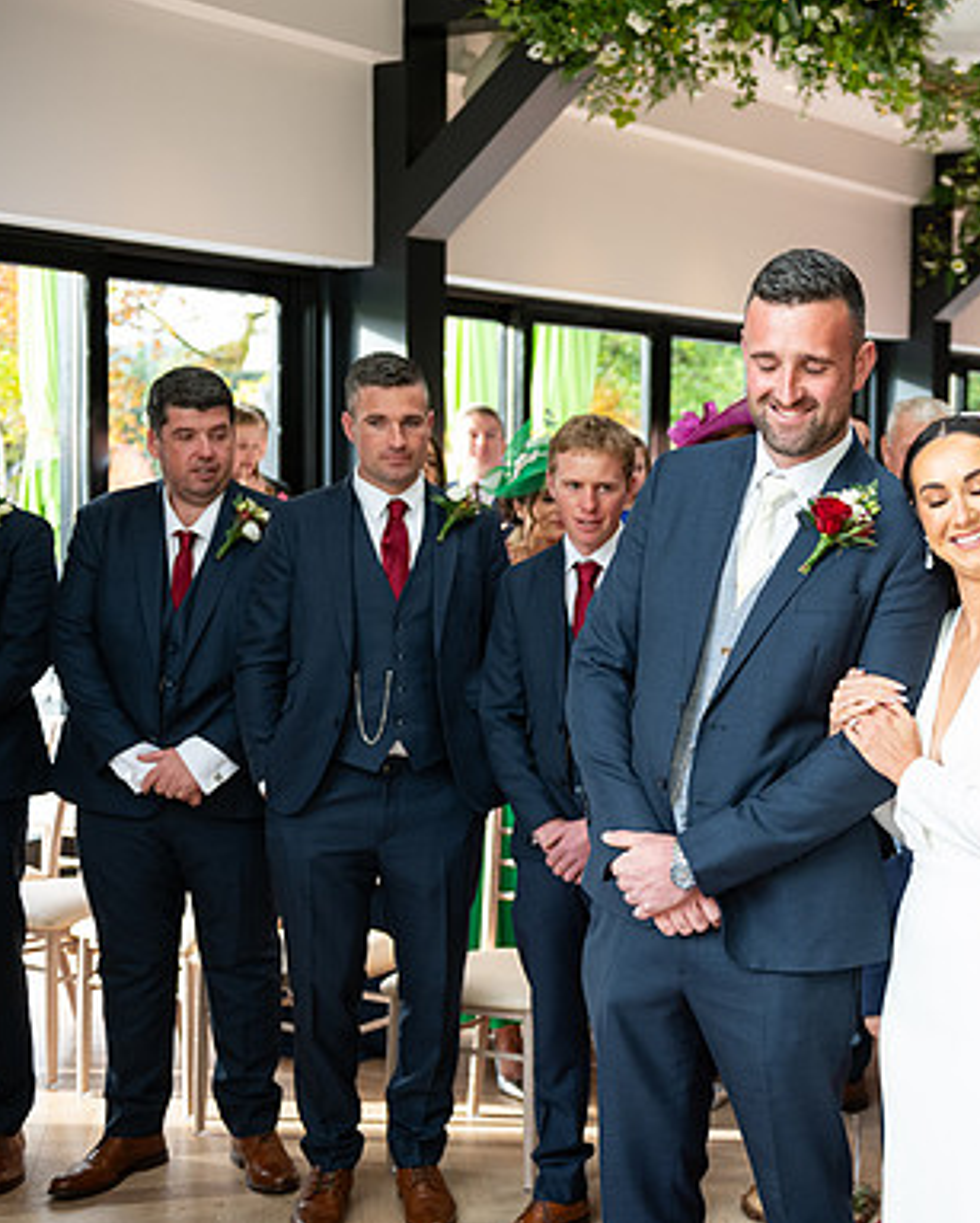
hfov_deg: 27.0
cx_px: 907
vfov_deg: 34.7
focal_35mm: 54
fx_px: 1955
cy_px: 612
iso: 640
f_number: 3.5
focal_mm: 38
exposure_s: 1/160
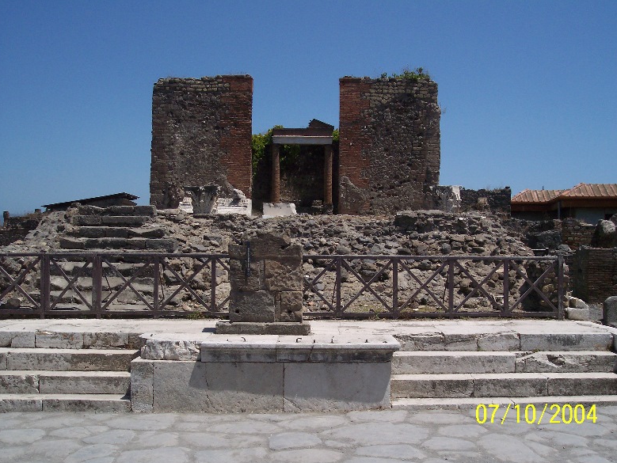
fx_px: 695
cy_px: 236
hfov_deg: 47.8
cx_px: 313
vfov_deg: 36.8
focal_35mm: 39
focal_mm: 8
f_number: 4.8
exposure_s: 1/1000
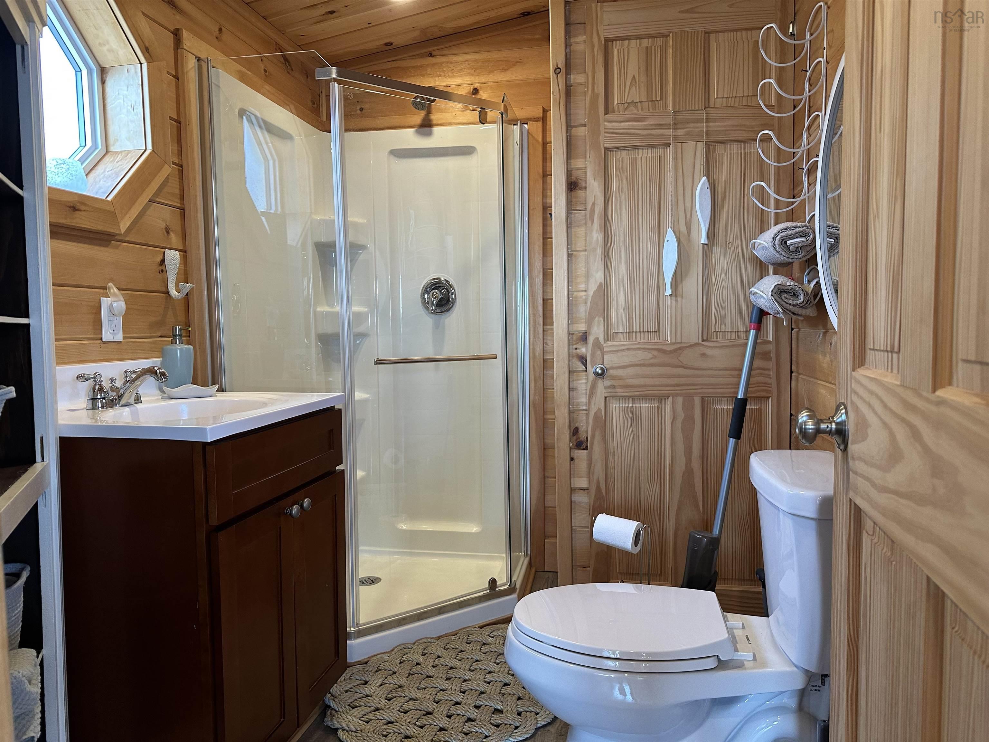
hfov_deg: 71.6
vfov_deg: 56.8
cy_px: 371
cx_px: 494
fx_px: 686
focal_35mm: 24
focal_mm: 6.86
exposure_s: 1/120
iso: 200
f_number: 1.78
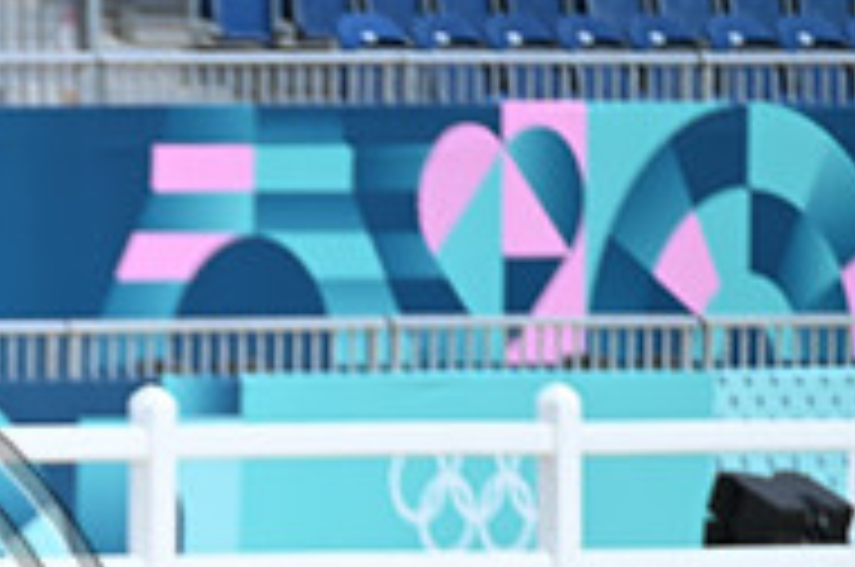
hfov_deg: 1.7
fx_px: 29021
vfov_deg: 1.1
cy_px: 709
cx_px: -369
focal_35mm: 1224
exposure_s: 1/1250
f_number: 4.5
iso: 220
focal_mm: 400
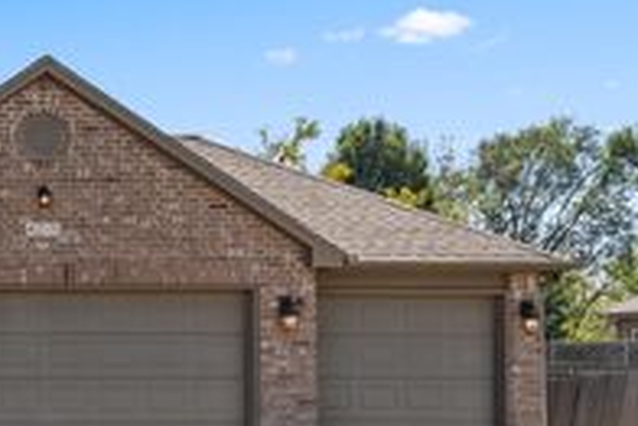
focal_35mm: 57
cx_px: -124
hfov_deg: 29.9
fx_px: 1016
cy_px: 324
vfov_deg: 23.5
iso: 250
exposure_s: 1/50
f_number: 9
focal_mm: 22.5
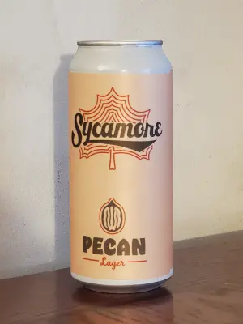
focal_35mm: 52
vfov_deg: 36.8
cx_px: 122
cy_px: 162
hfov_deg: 28.0
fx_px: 487
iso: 640
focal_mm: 6
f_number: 2.4
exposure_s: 1/15
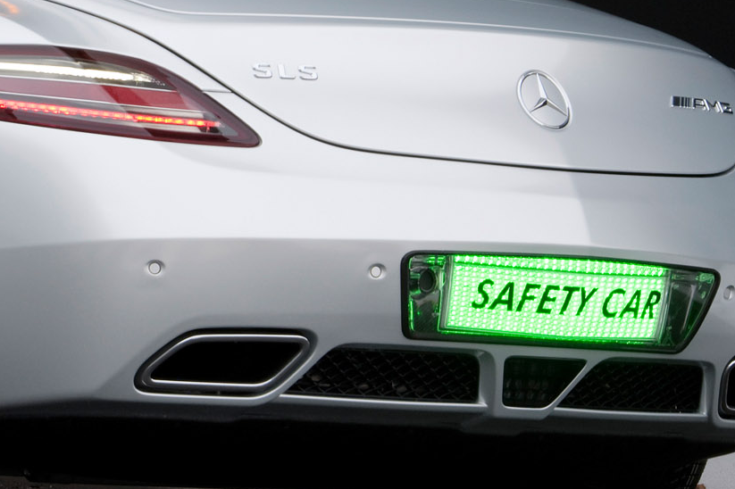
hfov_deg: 5.5
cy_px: -84
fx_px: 7592
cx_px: -348
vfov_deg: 3.7
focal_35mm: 372
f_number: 14
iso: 100
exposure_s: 1/10
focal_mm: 102
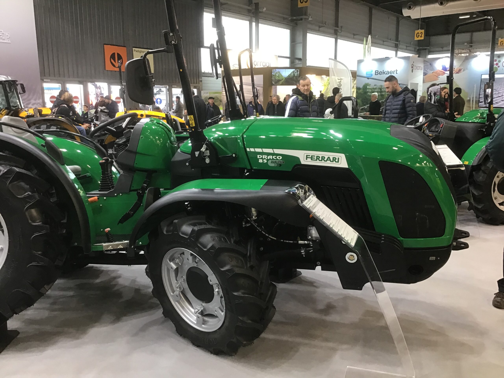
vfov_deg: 45.4
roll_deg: +1.7
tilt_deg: -10.9
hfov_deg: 58.4
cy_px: 189
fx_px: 451
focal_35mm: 31
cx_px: 252
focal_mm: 3.3
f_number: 2.4
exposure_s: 1/33
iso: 64
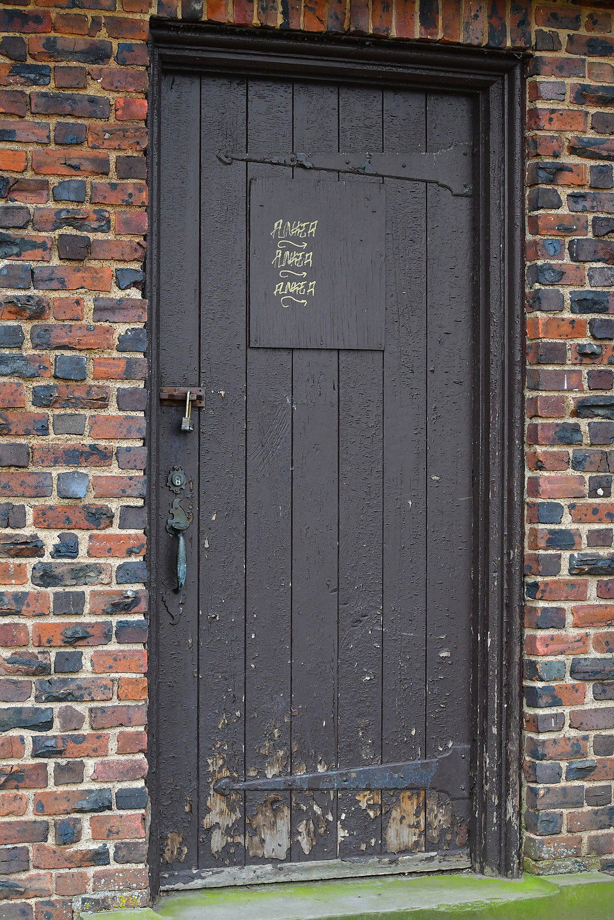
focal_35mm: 82
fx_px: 2098
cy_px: 460
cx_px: 307
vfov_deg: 24.8
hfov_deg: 16.7
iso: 1800
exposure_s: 1/100
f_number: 8
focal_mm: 55
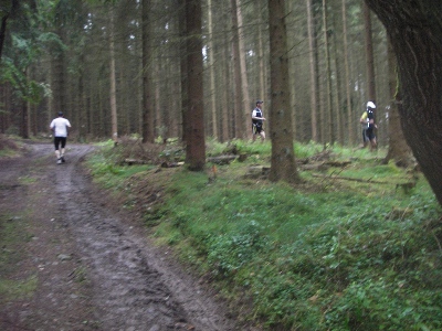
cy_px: 166
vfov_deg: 37.7
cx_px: 221
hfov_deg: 49.0
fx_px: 485
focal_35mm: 38
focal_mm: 6.3
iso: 200
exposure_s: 1/30
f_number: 3.3
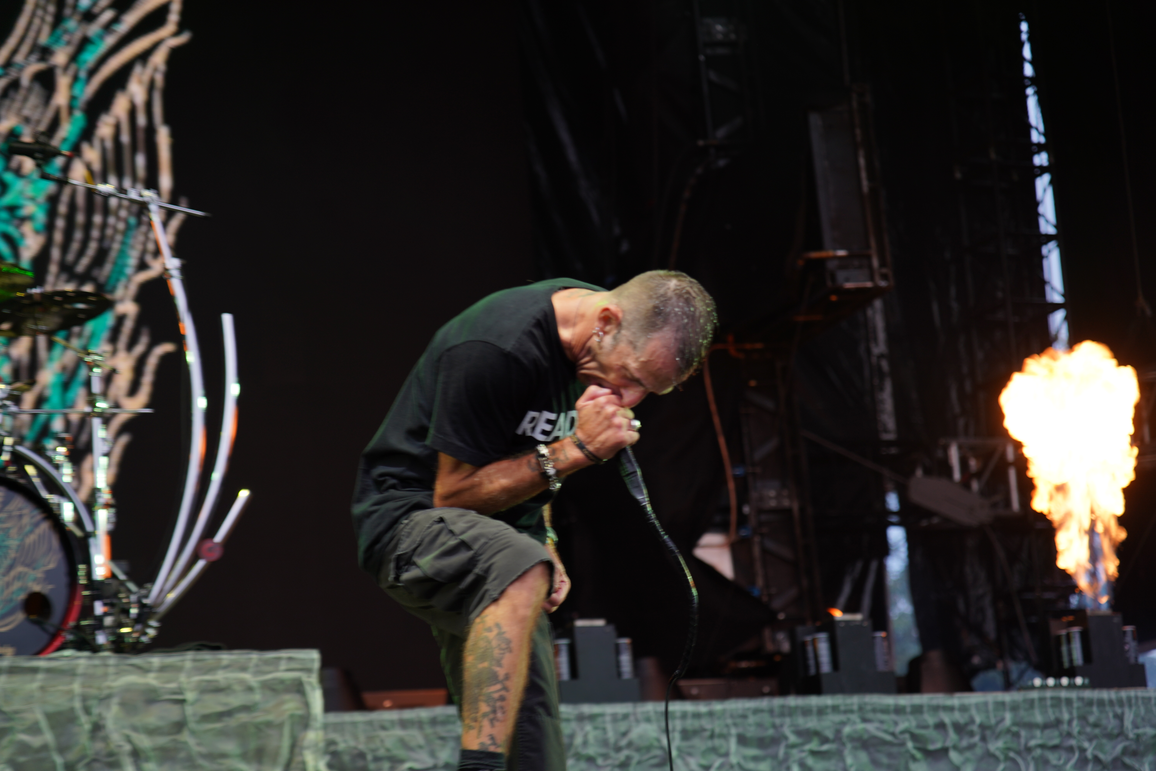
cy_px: 386
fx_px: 3082
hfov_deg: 21.2
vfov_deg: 14.3
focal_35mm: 96
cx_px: 578
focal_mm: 96
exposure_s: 1/80
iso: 200
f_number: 4
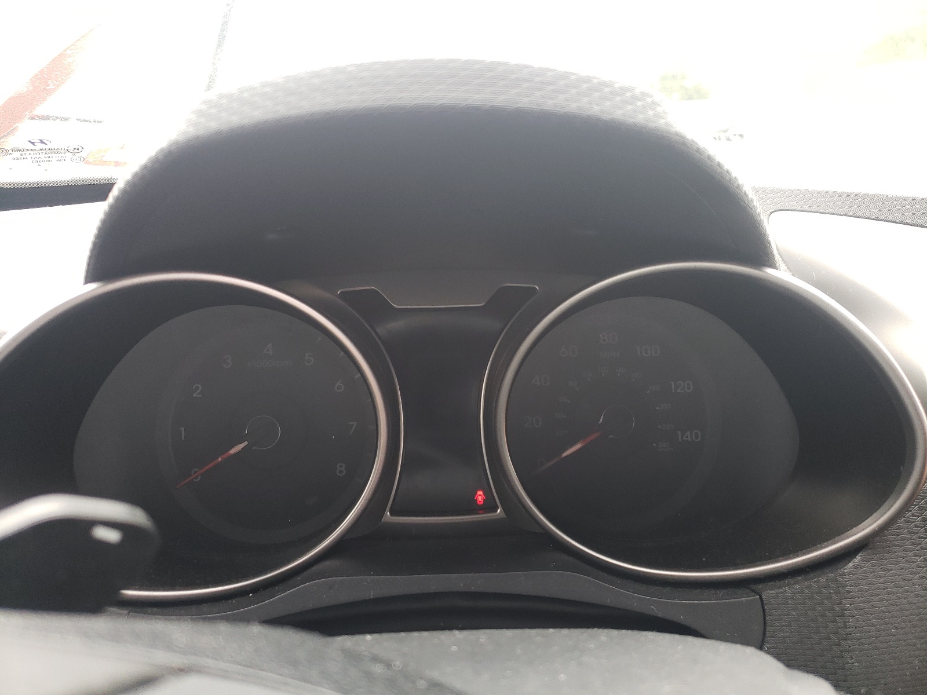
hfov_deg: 67.3
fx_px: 696
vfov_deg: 53.1
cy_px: 348
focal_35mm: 26
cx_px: 464
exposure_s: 1/60.2
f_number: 1.5
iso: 105
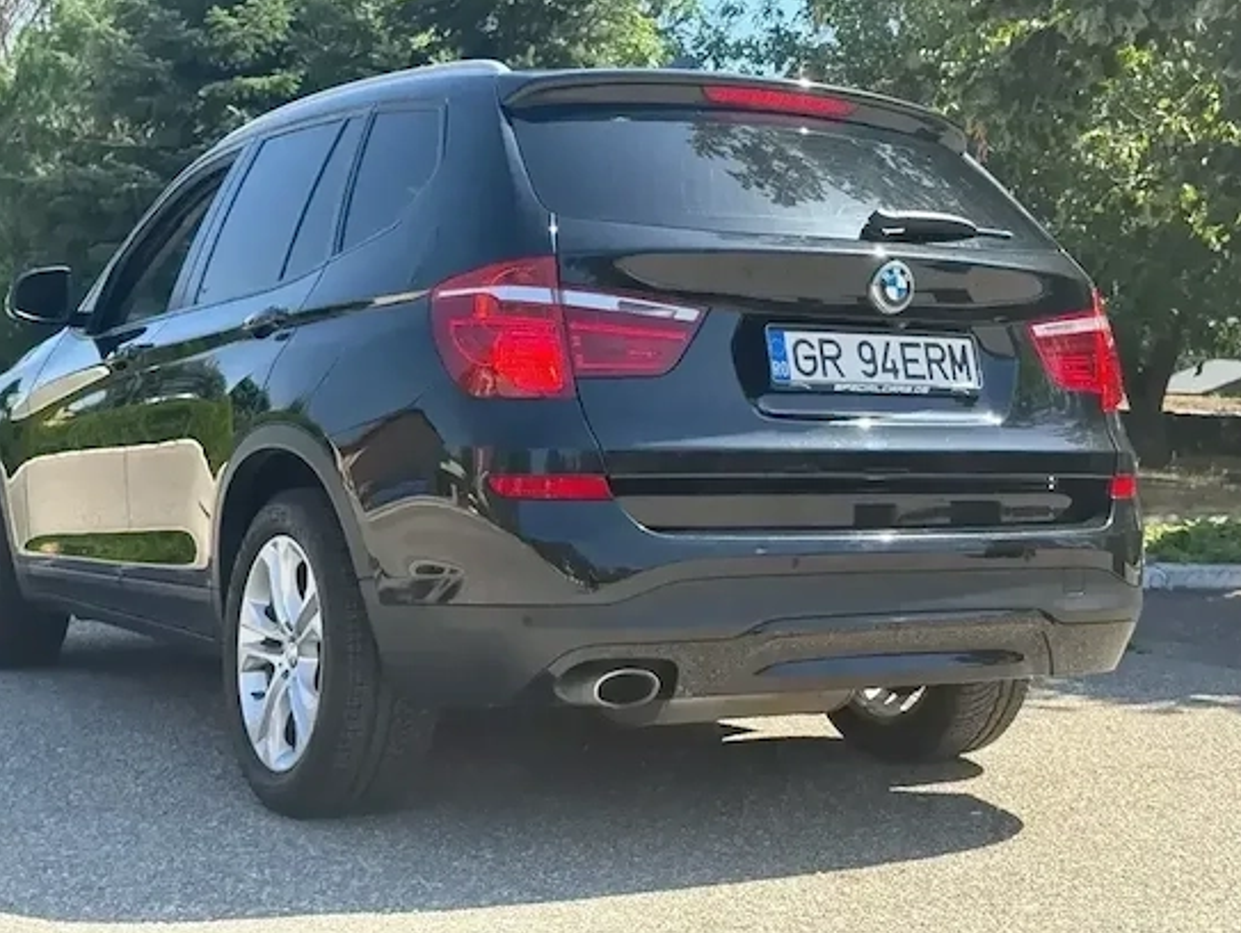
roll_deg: -3.3
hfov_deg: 36.1
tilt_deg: +0.4
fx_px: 1901
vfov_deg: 27.5
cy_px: 428
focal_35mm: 53
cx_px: 571
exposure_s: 1/1484
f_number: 1.78
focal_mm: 6.76
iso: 100
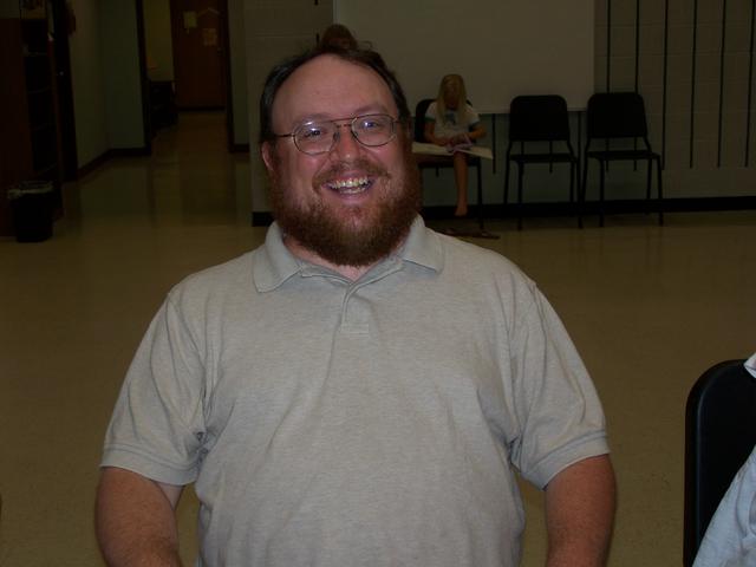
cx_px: 378
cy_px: 284
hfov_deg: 31.2
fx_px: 1354
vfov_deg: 23.7
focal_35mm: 62
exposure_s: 1/80
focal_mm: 10.3
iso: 64
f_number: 3.2
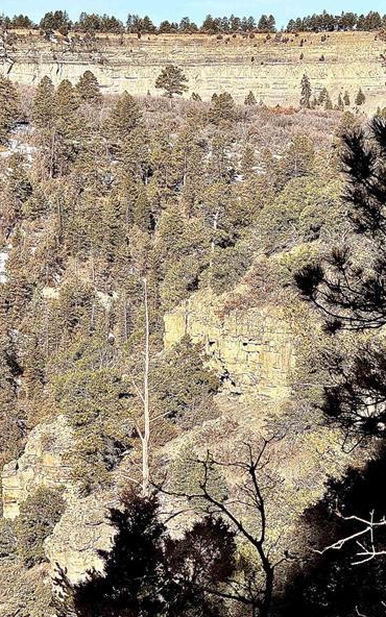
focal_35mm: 165
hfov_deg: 8.0
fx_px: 2777
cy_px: 268
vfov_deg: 12.7
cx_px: 186
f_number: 2.8
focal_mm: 15.66
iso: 50
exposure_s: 1/1650
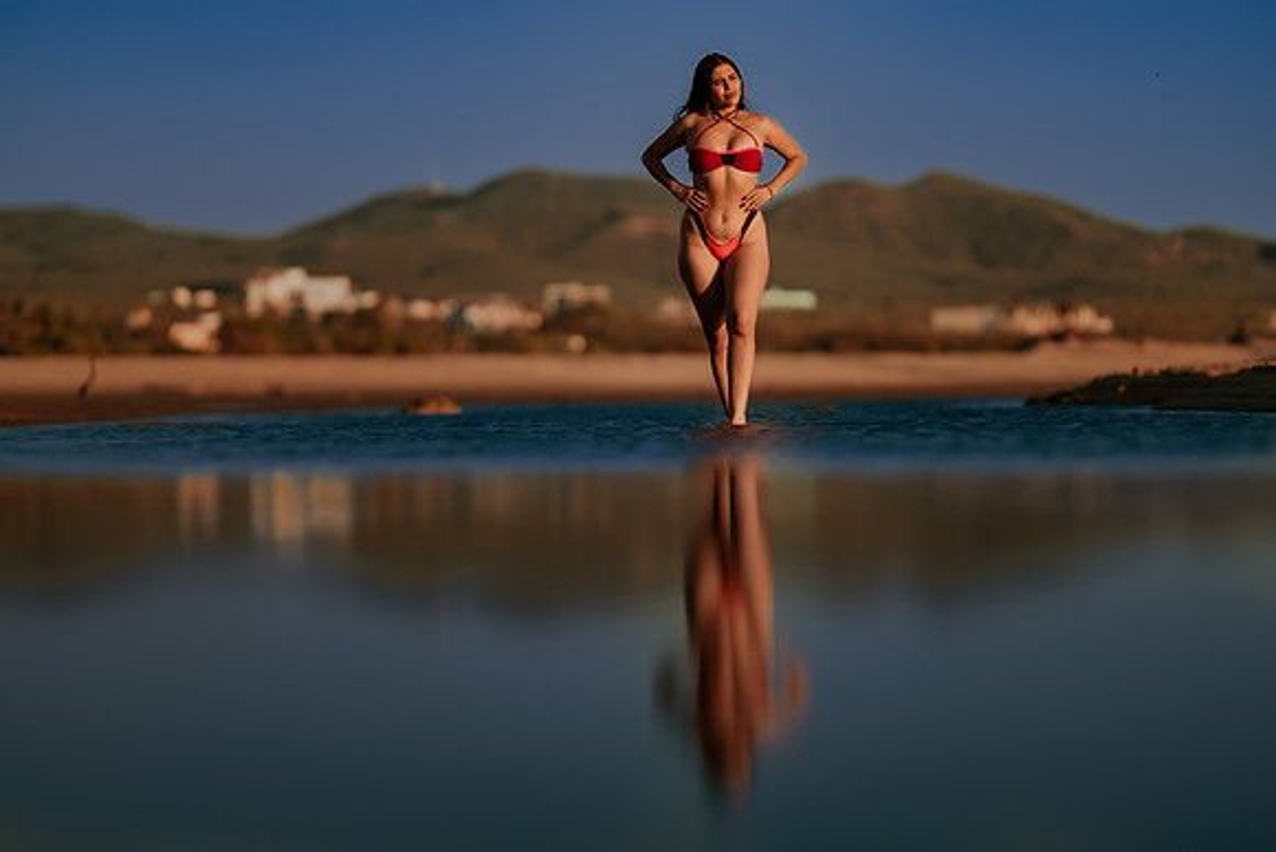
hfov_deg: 15.2
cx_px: 638
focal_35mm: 135
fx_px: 4786
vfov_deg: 10.2
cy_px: 426
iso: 100
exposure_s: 1/6400
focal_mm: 135
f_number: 1.8
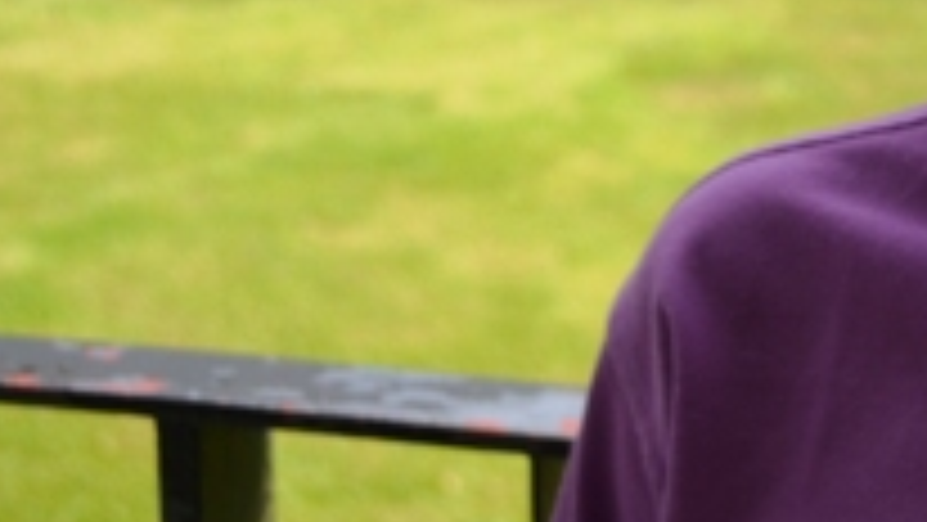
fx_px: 2877
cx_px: 1138
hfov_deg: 17.4
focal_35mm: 117
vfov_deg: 10.3
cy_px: -14
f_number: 4
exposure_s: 1/800
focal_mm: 24
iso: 100
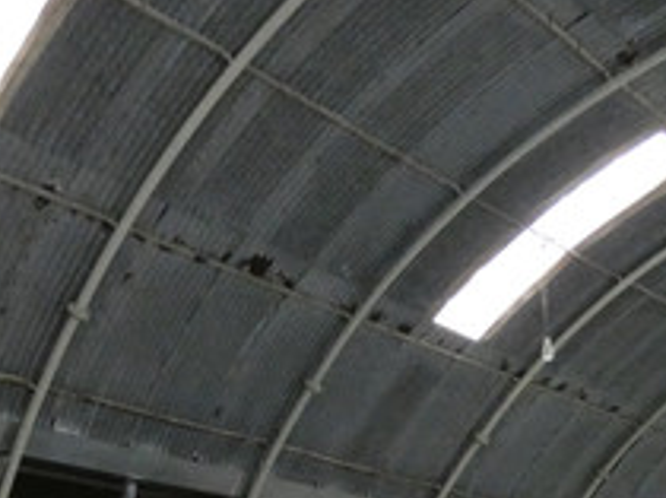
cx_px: 178
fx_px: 1172
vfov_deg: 21.1
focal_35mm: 61
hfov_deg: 31.2
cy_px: 701
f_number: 2.8
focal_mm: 3.6
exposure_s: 1/60
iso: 1250
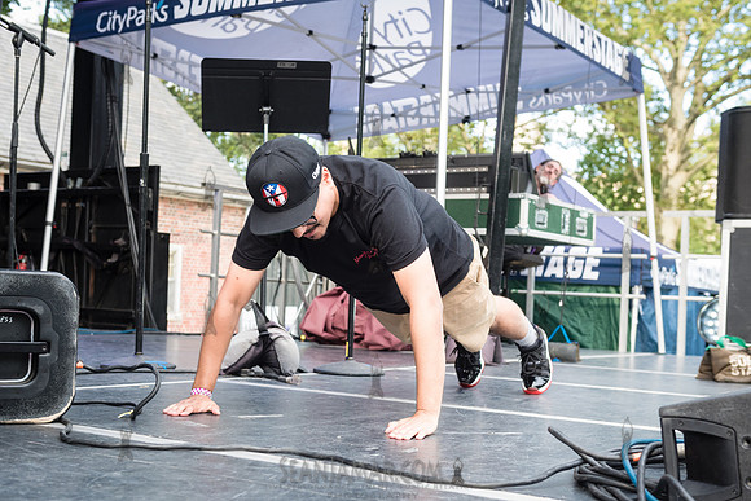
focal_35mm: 49
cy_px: 285
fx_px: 1021
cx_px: 364
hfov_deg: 40.4
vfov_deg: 27.5
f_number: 4.5
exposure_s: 1/200
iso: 500
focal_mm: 40
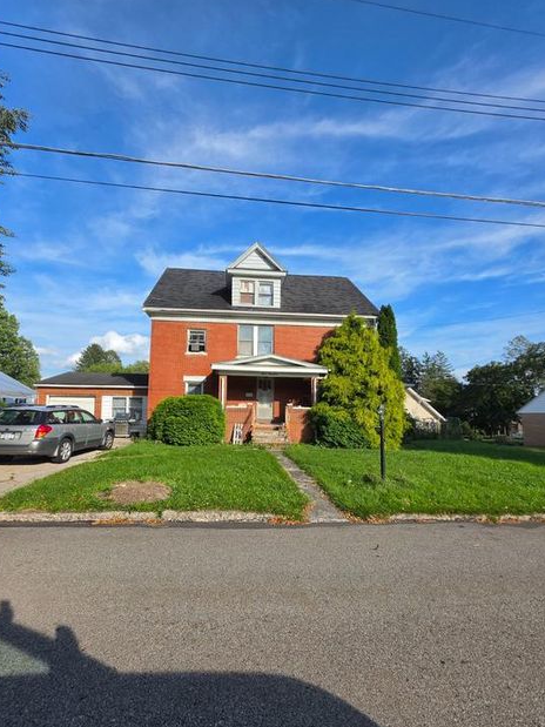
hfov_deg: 85.6
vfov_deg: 102.0
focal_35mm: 14
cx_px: 260
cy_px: 385
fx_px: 294
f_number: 1.9
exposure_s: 1/1186
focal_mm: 2.2
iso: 32
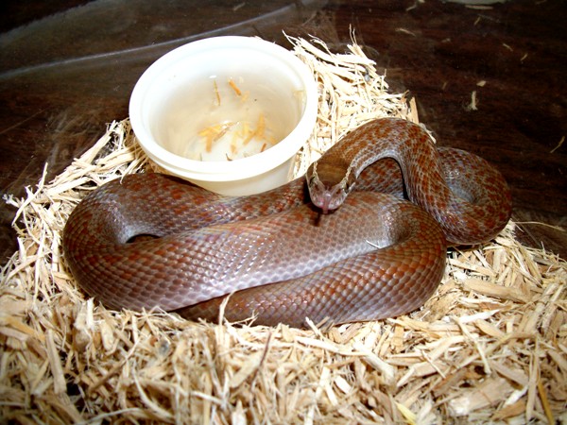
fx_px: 524
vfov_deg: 44.2
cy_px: 212
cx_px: 284
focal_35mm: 32
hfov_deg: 56.8
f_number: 2.9
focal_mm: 5.7
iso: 80
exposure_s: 1/60
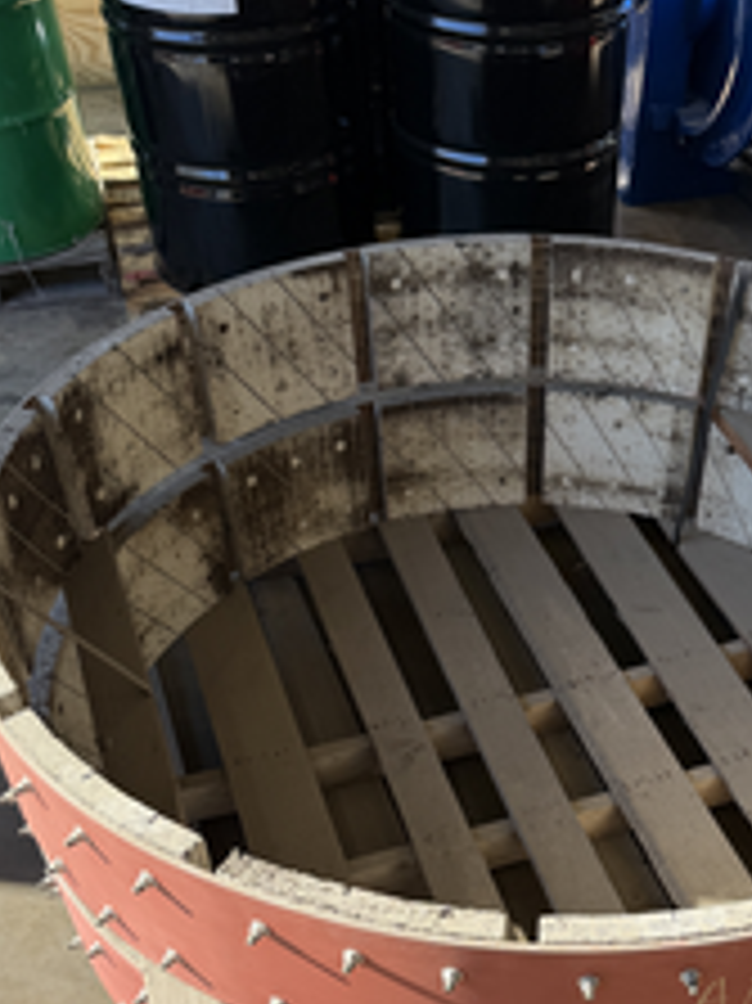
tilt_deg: -47.3
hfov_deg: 33.0
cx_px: 554
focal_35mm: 43
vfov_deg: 41.9
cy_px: 810
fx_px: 1247
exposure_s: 1/796
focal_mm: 6.76
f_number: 1.78
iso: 80
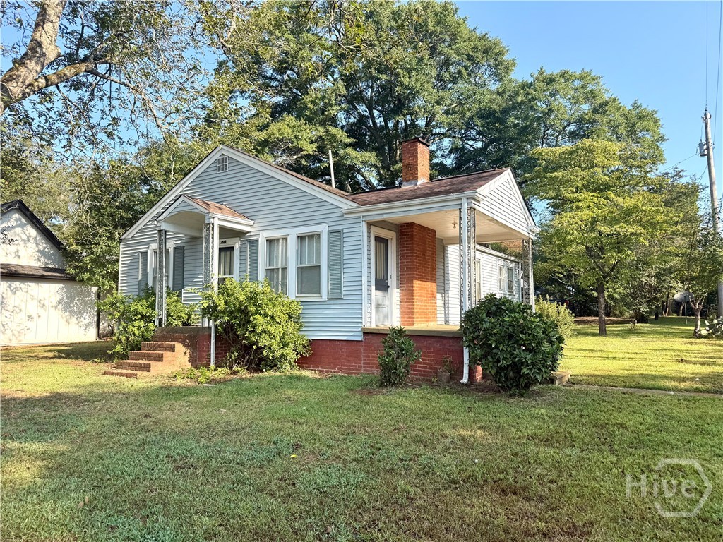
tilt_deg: +5.5
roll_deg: -0.1
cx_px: 362
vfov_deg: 56.8
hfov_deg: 71.6
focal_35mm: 24
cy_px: 271
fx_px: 501
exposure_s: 1/1211
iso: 80
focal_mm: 6.76
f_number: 1.78
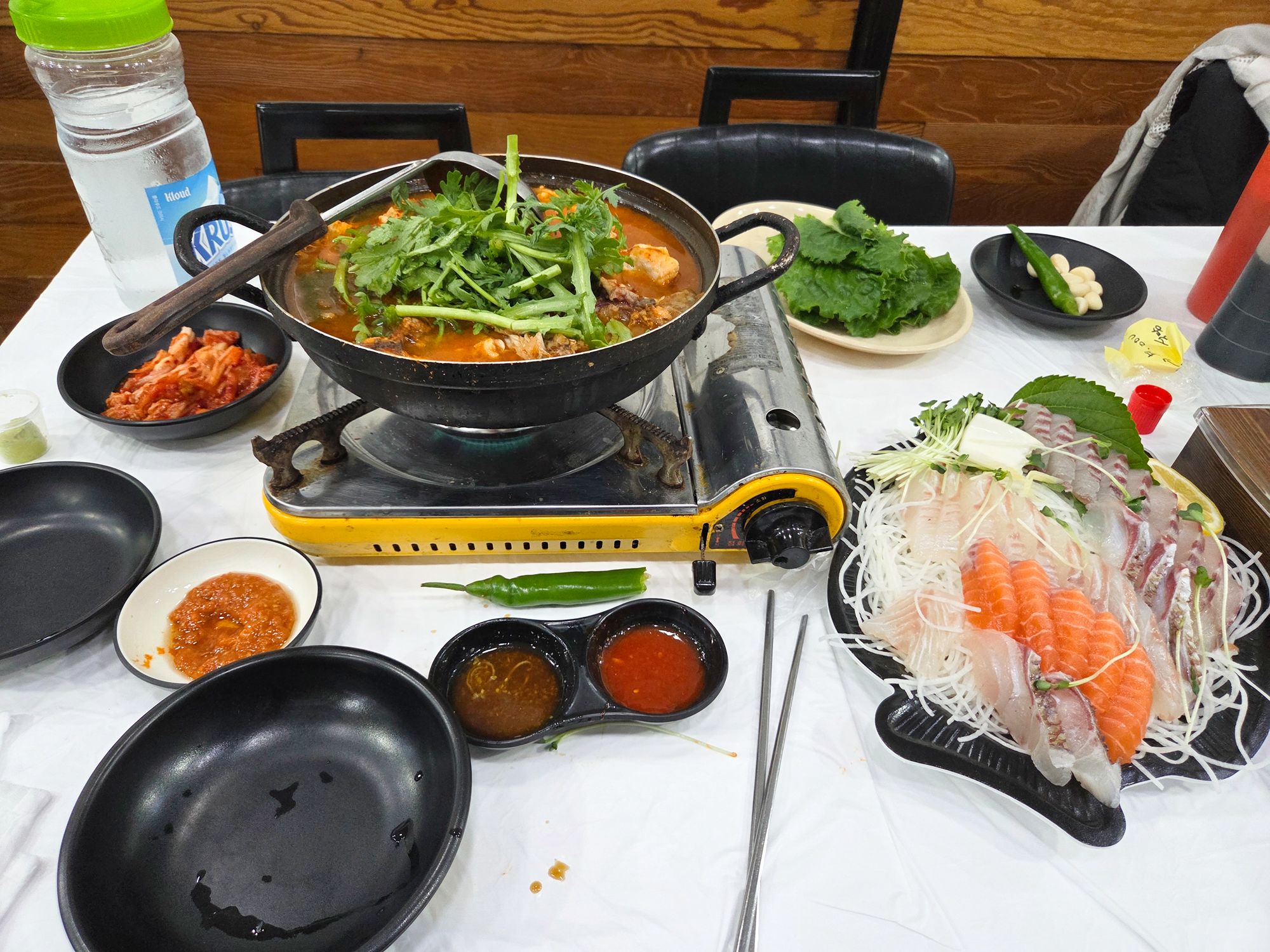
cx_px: 635
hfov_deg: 73.9
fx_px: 844
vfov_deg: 58.9
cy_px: 476
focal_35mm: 23
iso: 320
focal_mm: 5.4
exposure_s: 1/120
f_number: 1.8
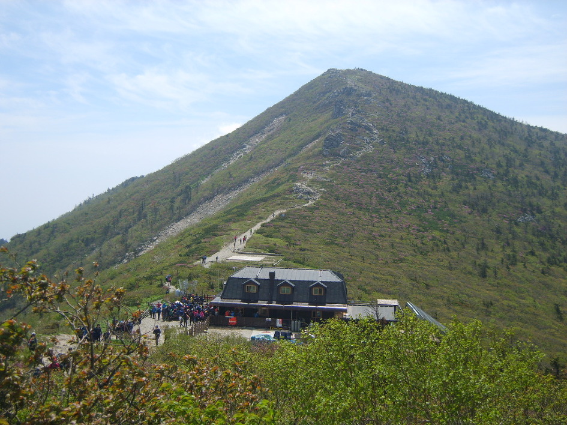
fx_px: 720
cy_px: 212
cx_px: 284
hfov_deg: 43.0
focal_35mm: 44
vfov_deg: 32.9
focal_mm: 9.2
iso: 50
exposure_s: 1/250
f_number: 7.9
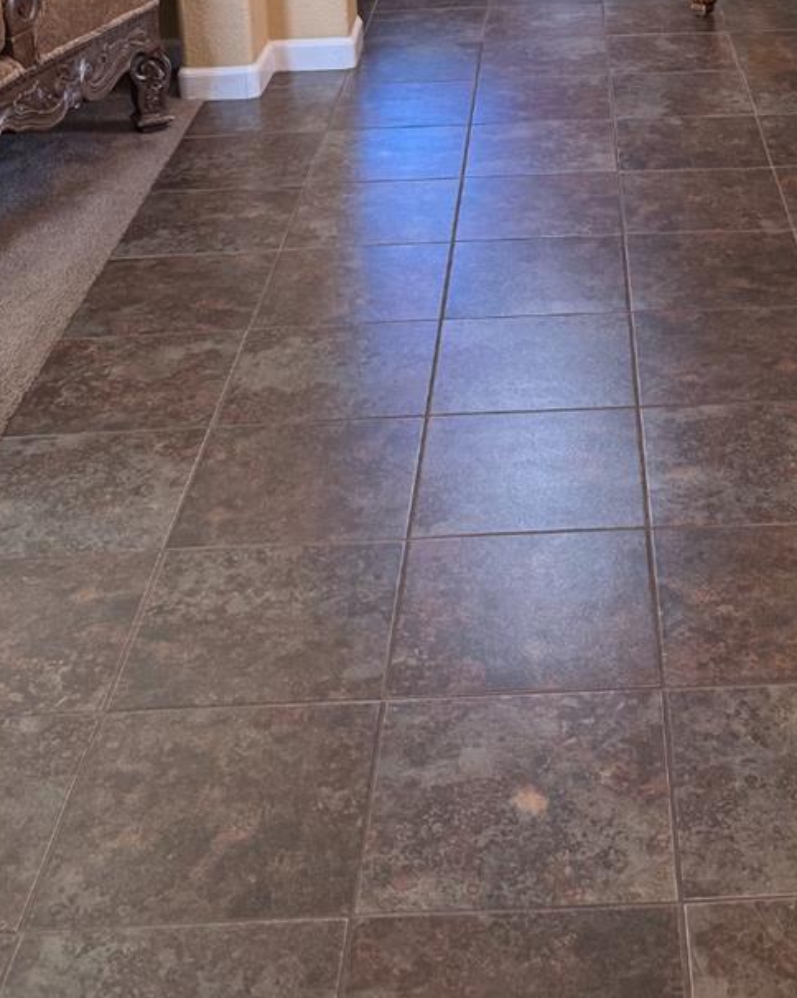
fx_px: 1712
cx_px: 595
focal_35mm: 58
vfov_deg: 29.6
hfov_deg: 25.9
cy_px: -73
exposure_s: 1/60
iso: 200
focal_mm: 6.76
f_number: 1.78
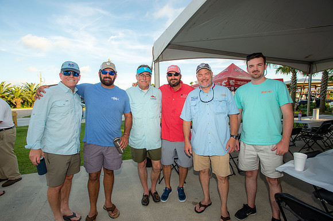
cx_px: 166
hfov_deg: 93.3
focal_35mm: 17
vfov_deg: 70.4
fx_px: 157
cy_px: 110
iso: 200
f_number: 8
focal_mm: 17
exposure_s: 1/160
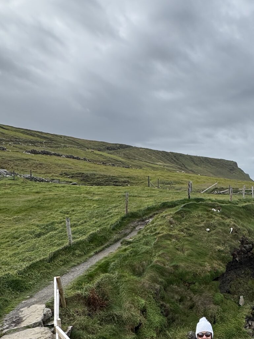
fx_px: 342
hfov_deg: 38.0
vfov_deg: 49.9
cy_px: 264
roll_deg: +0.1
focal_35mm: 35
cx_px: 227
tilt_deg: -13.5
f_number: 2.2
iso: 40
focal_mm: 2.22
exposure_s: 1/1198
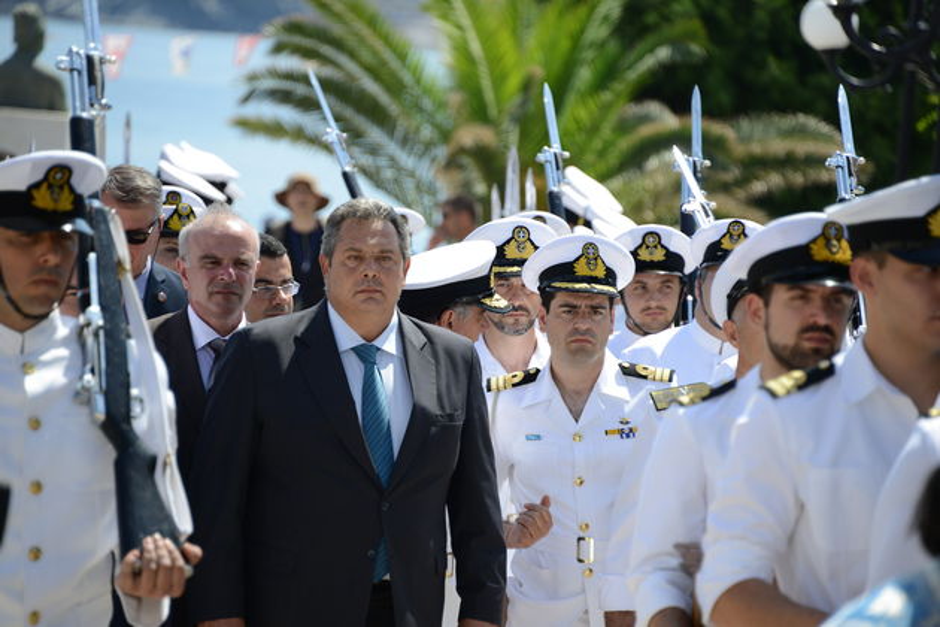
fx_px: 7833
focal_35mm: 300
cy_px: 314
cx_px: 470
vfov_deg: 4.6
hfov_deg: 6.9
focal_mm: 300
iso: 110
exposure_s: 1/320
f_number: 5.6
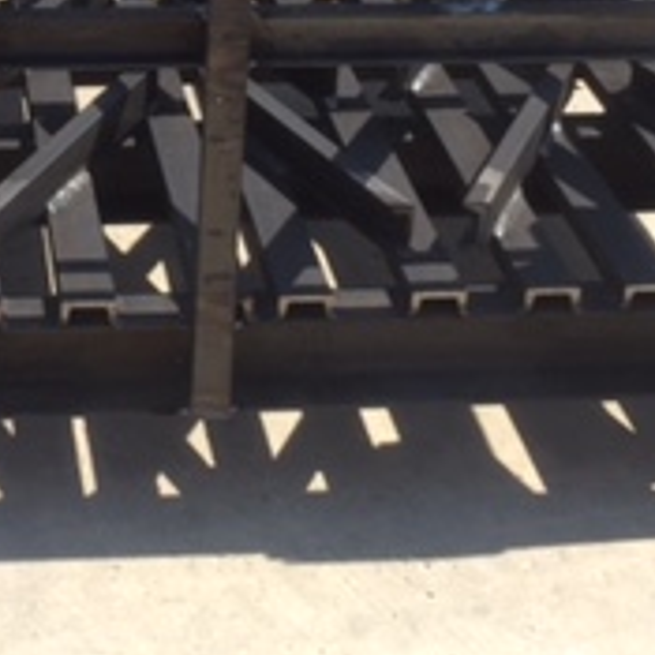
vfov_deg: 18.1
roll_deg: -0.9
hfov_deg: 18.2
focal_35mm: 94
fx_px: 2012
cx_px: 67
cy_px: 34
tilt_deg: -18.6
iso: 32
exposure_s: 1/920
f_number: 2.2
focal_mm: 4.15
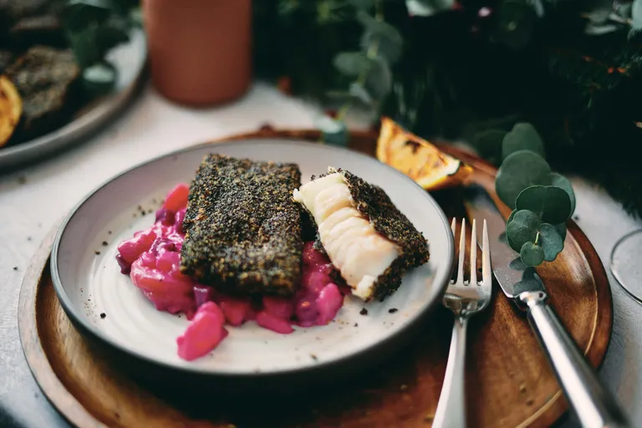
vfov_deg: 27.0
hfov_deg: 39.6
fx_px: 892
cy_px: 214
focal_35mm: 50
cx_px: 321
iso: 250
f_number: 1.8
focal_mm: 50
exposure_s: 1/200
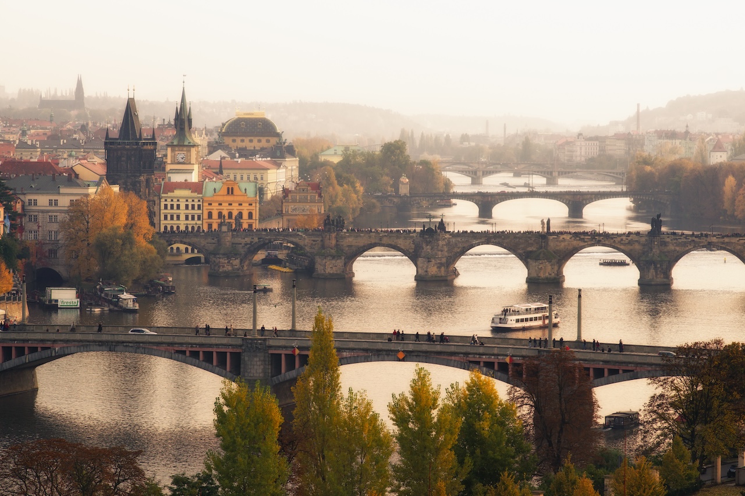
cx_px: 372
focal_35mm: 135
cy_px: 248
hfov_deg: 15.2
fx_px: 2793
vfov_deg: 10.2
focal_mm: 135
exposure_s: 1/125
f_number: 5.6
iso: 200
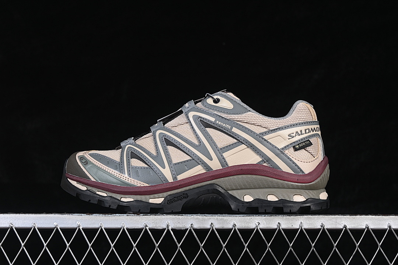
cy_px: 132
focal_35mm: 75
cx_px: 199
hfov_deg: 27.0
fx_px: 829
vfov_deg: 18.2
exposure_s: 1/80
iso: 160
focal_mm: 50
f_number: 7.1
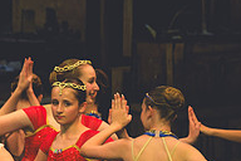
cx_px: -40
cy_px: 186
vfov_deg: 1.6
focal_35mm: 882
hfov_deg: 2.3
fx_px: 5904
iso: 640
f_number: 2.8
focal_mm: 195
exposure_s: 1/500
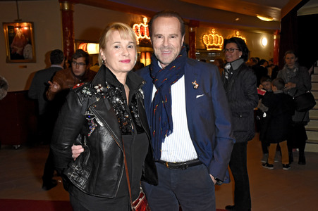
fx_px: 344
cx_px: 159
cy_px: 106
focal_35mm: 39
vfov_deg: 34.2
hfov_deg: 49.6
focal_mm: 26
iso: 2500
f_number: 6.3
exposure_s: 1/125
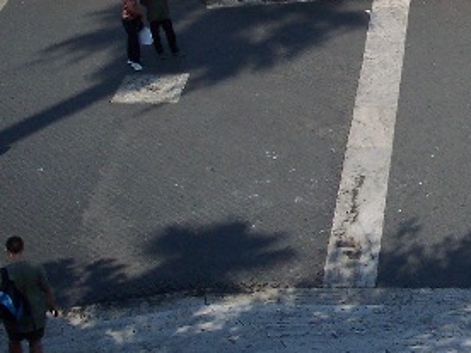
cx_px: 558
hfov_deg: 17.1
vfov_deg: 13.2
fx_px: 1497
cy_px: -55
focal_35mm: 110
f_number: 4.8
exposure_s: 1/700
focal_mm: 8
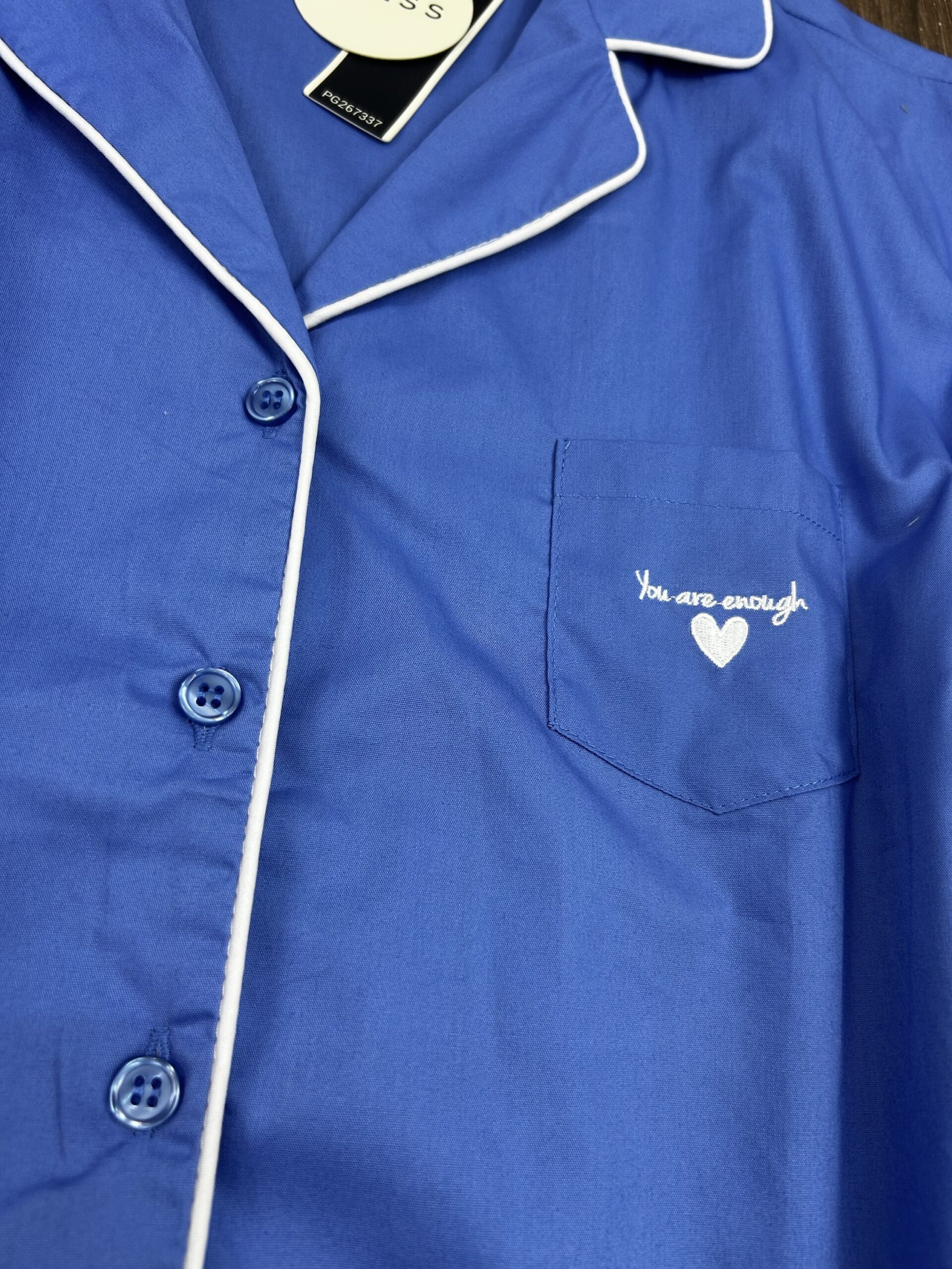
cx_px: 476
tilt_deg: -66.1
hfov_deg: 53.1
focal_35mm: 26
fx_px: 953
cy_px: 634
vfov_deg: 67.3
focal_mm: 5.7
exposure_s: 1/100
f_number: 1.5
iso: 50
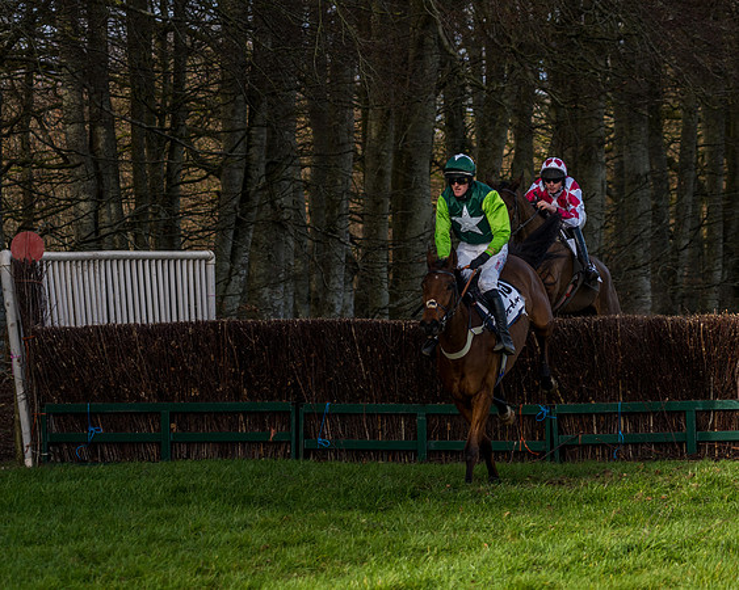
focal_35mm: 181
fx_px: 3964
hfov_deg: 10.6
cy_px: 295
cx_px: 467
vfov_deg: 8.5
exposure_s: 1/1600
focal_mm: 98
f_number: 4
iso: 200
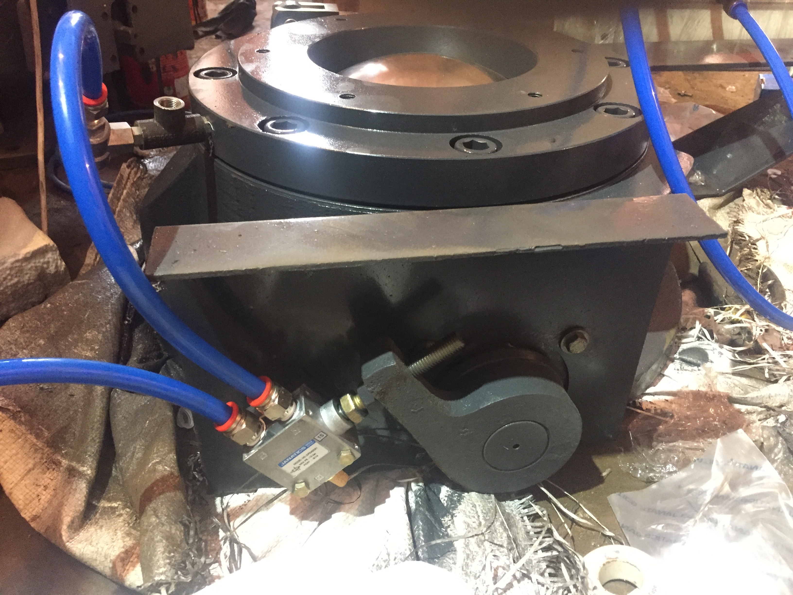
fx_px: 664
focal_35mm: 29
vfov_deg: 48.2
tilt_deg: -36.3
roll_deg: -1.3
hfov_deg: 61.7
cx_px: 396
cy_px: 298
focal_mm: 4.15
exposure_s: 1/17
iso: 400
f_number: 2.2
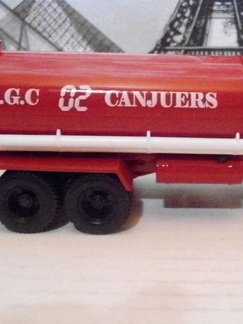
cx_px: 174
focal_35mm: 47
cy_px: 144
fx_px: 440
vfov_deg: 40.4
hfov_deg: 30.5
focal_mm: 5.6
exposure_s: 1/30
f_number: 3
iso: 1600
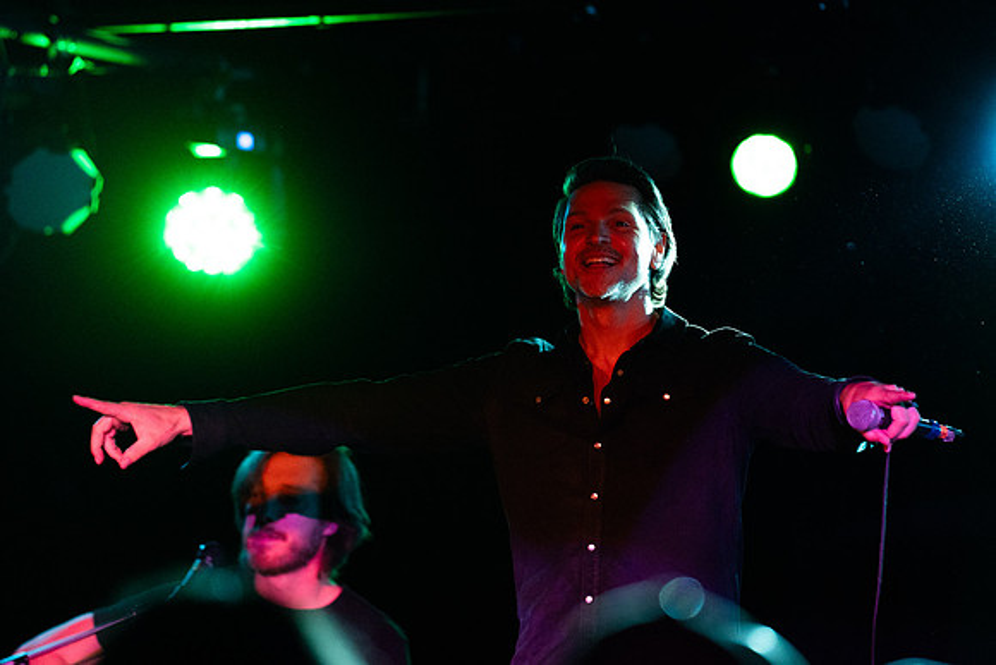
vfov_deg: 6.6
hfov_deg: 9.9
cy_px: 301
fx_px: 5734
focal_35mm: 207
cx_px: 570
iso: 3200
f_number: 3.5
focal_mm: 180
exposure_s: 1/500
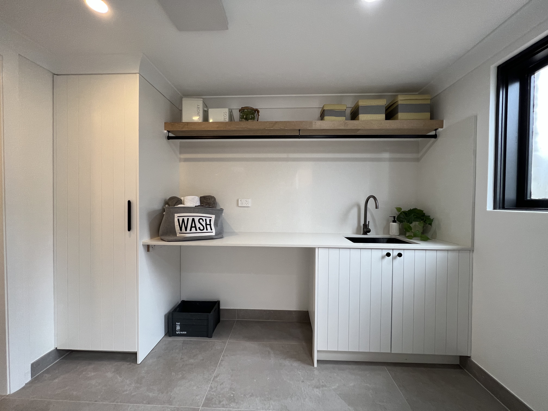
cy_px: 206
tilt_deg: -0.7
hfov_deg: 106.2
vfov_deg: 89.9
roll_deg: -0.6
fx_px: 206
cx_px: 274
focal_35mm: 13
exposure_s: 1/100
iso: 100
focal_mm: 1.57
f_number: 1.8
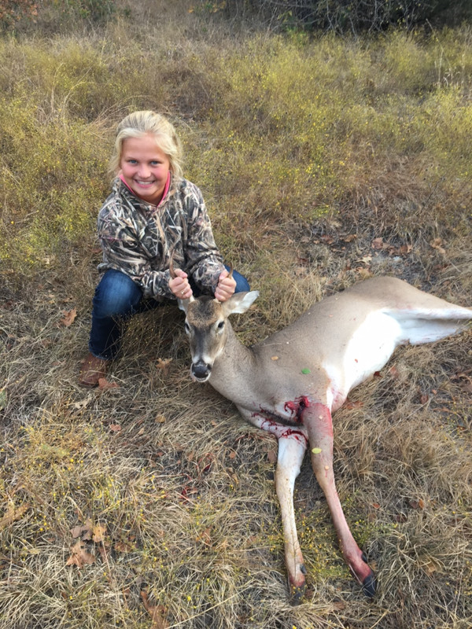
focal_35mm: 29
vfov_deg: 61.7
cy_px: 314
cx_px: 236
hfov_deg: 48.2
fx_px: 527
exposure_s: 1/120
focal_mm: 4.15
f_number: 2.2
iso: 32
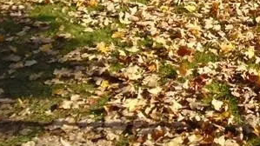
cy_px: -143
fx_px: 669
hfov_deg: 20.6
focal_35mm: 97
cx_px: 310
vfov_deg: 11.3
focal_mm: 4.6
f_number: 3.2
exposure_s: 1/500
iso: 100
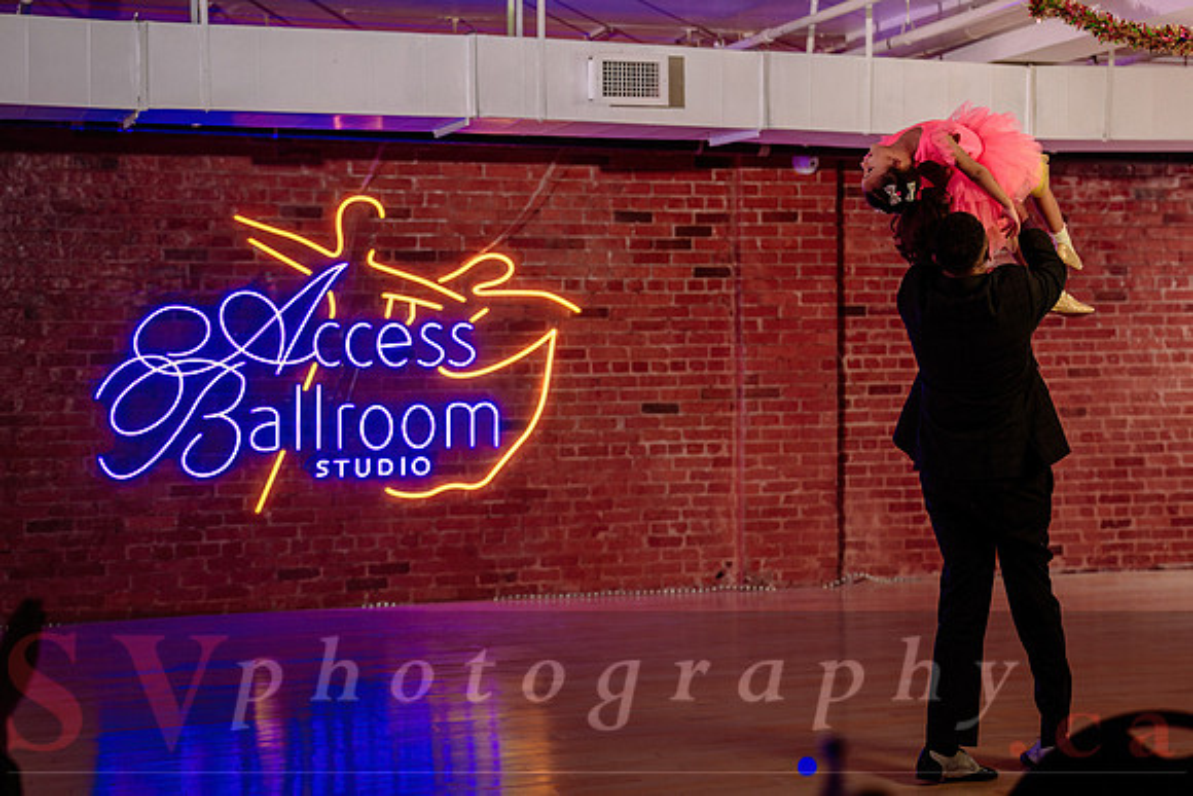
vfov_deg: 22.0
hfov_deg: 32.4
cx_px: 739
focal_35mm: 62
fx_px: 2047
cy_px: 369
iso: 500
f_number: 2
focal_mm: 42
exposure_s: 1/250
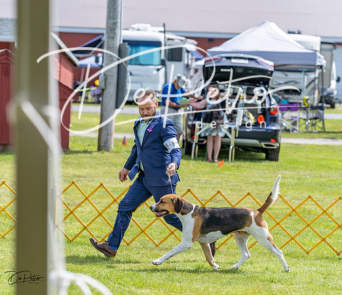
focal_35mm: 161
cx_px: 200
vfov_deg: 10.0
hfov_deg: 11.6
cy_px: 184
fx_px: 1678
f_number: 3.5
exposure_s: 1/1000
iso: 125
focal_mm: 109
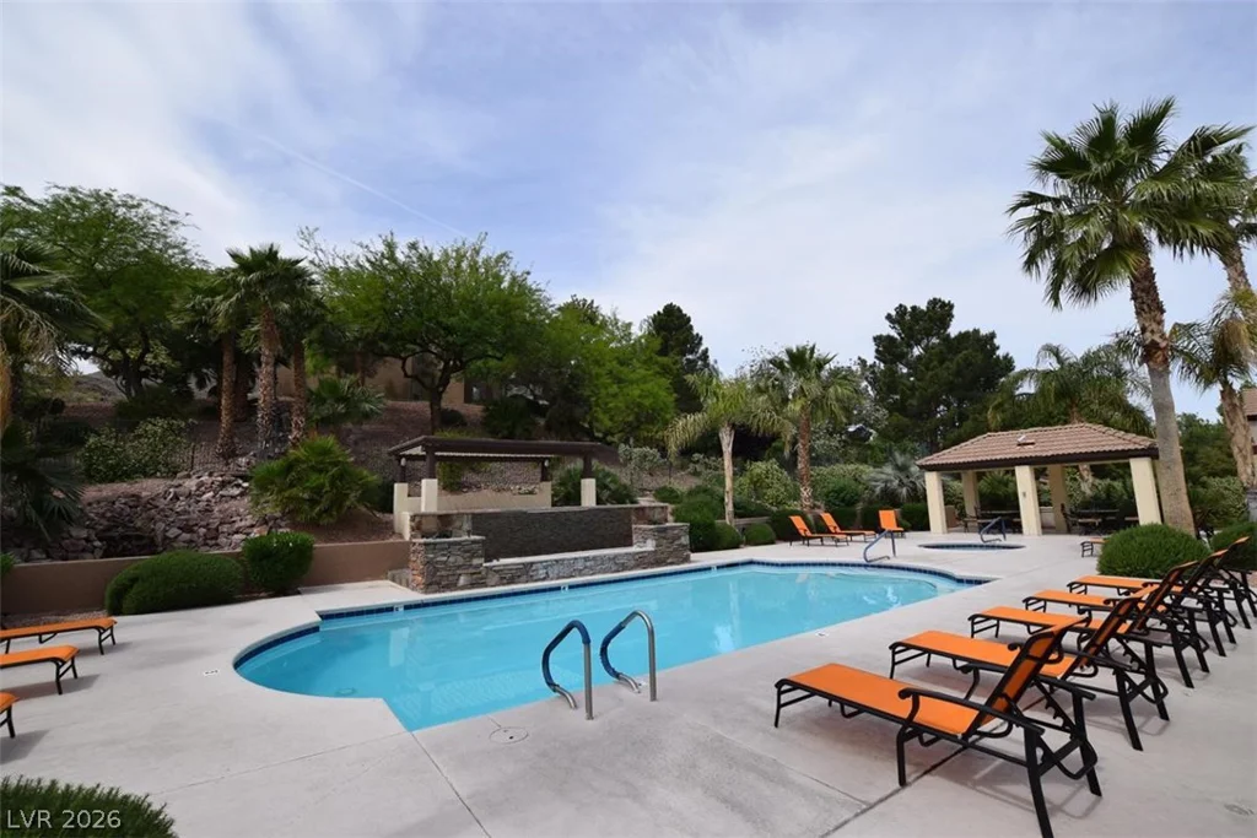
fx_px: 524
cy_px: 419
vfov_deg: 77.3
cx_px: 628
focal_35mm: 15
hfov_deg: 100.4
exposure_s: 1/400
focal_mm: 10
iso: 200
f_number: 10
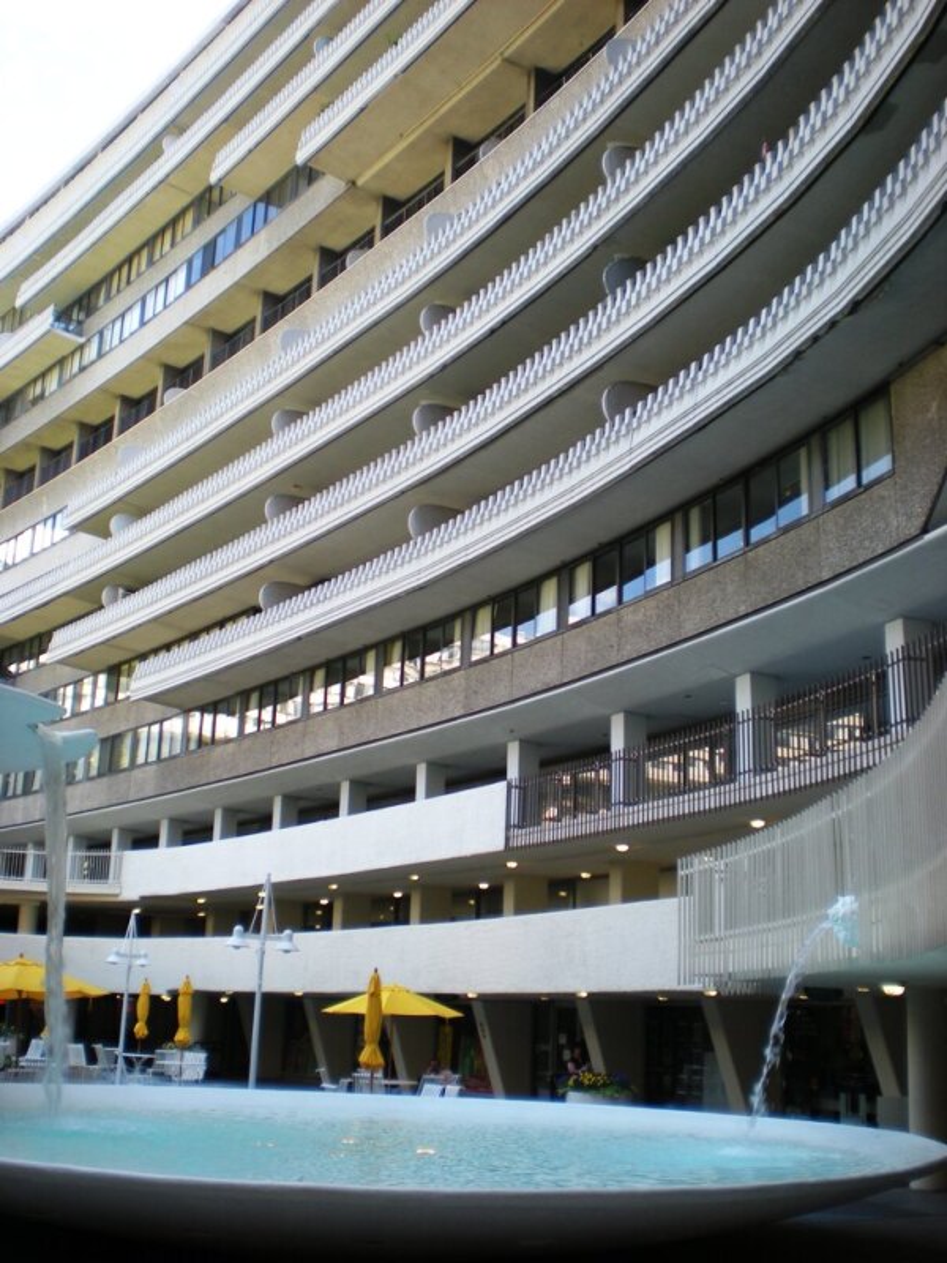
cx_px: 474
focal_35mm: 38
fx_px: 1386
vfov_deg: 49.0
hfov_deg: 37.7
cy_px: 632
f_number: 3.1
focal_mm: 6.3
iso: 64
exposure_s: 1/88.5
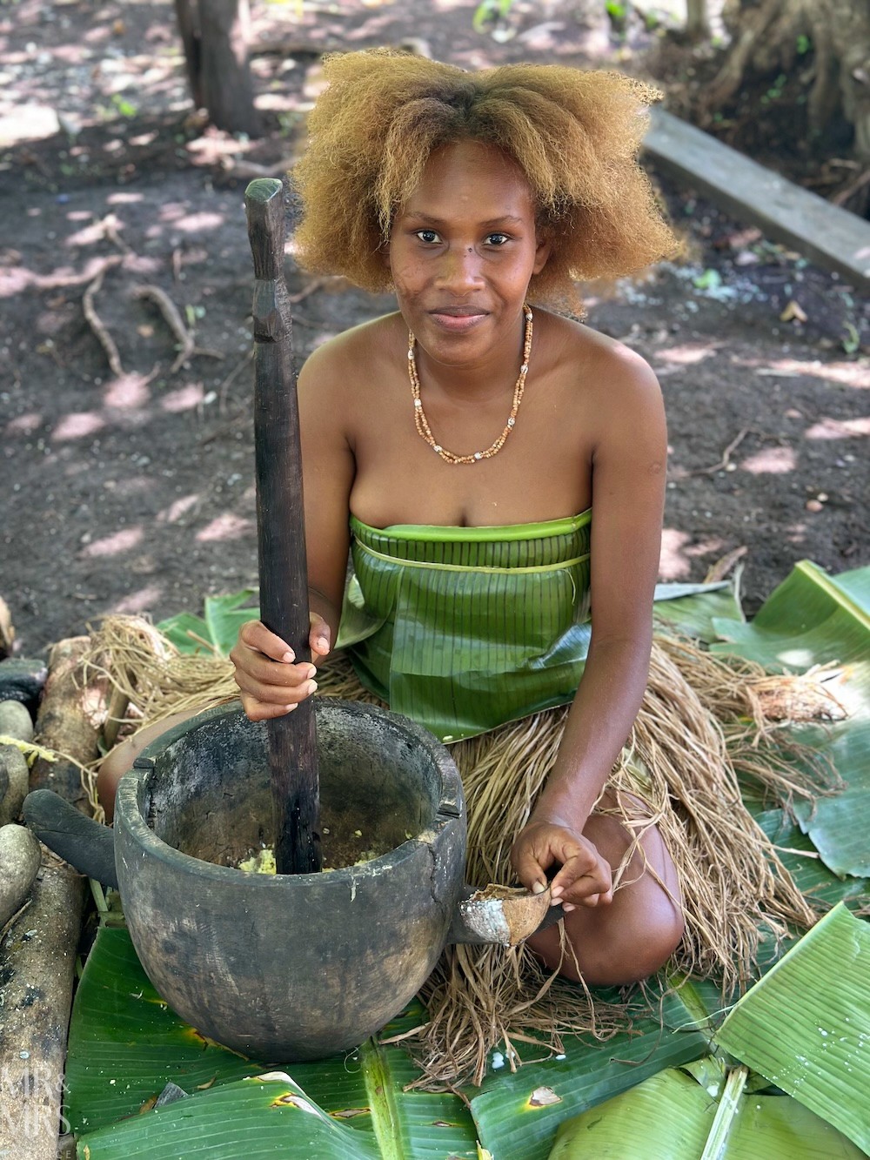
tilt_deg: -29.7
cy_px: 580
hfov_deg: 30.3
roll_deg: -0.3
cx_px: 435
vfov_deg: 39.7
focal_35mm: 48
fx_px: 1608
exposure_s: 1/116
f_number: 1.78
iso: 125
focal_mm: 6.86
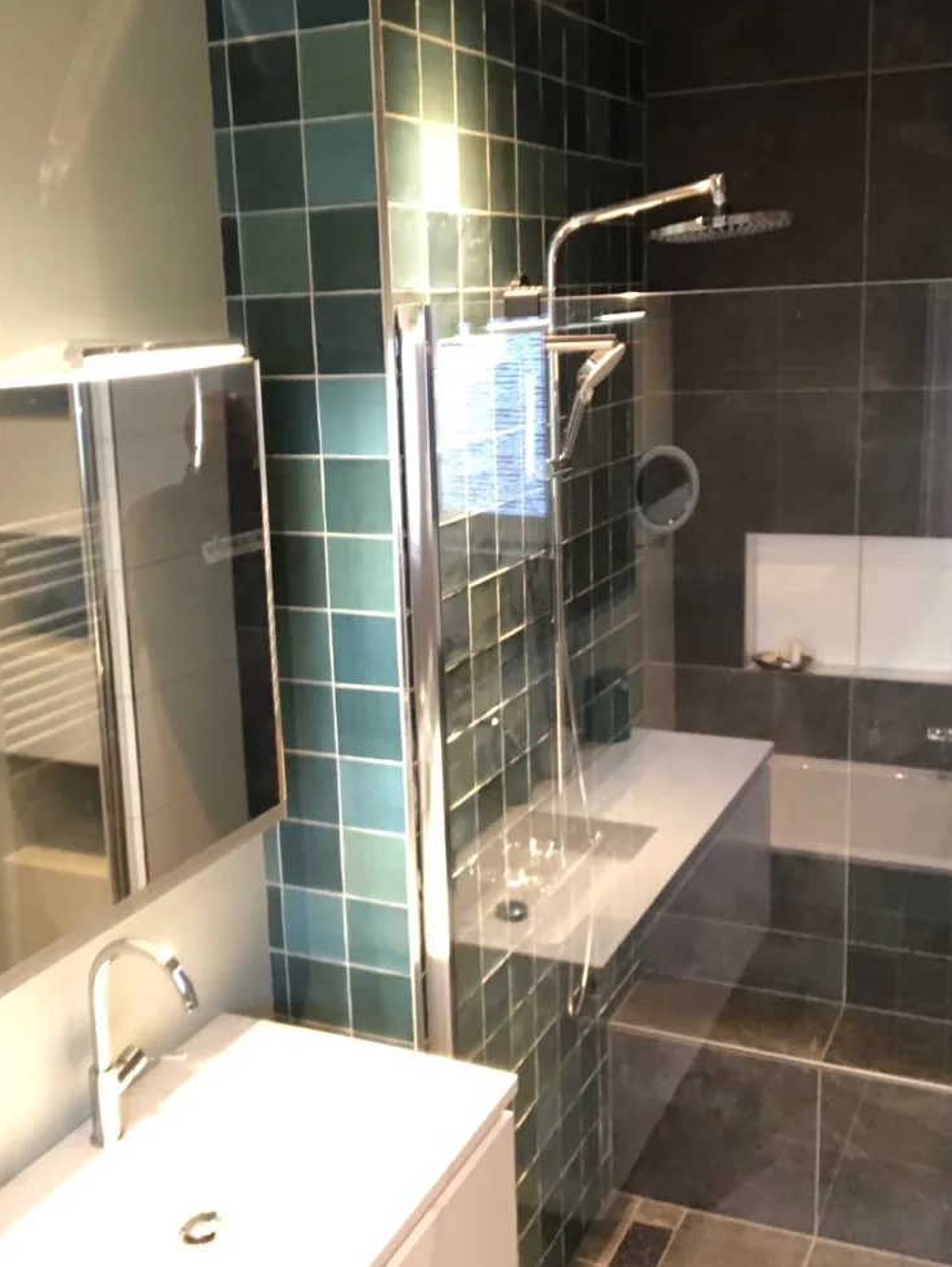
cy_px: 625
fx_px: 1429
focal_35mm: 39
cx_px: 428
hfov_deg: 36.8
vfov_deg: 47.8
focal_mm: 2.87
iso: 320
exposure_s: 1/33
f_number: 2.2
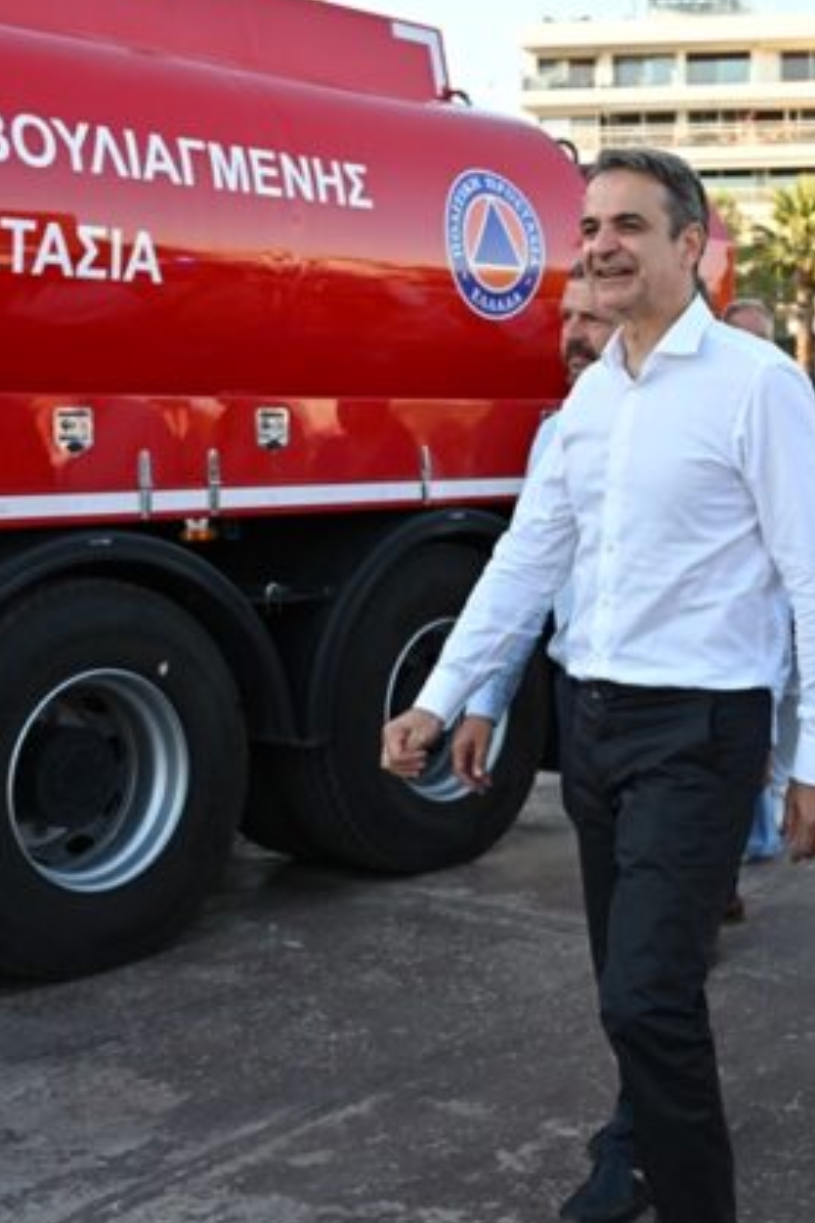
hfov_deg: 22.1
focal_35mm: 60
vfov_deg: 33.4
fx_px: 2035
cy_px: 540
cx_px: 727
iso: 800
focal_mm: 32.5
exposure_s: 1/640
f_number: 5.6
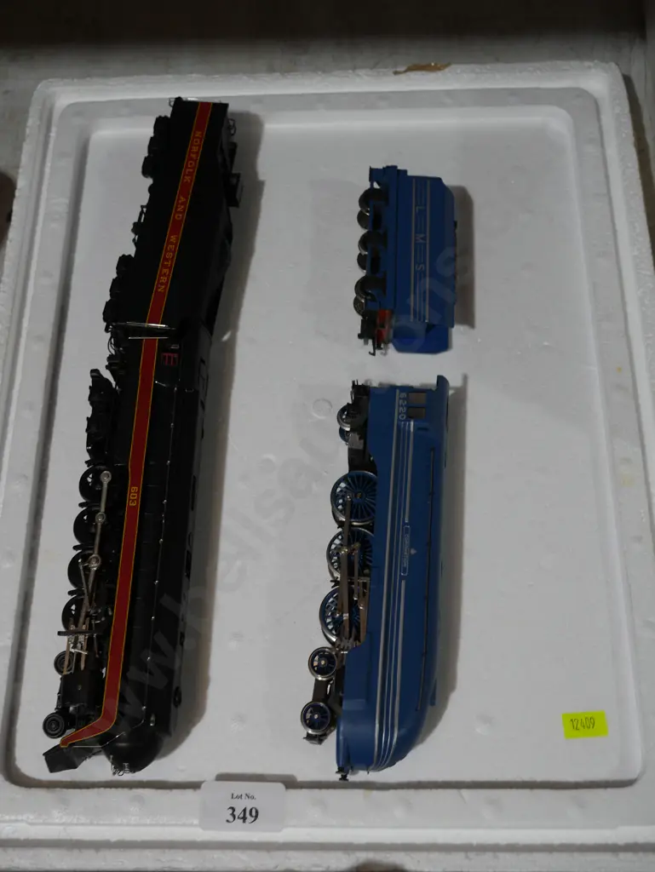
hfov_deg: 34.4
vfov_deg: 44.8
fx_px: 1059
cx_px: 328
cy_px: 436
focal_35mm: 42
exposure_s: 1/100
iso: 200
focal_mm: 21
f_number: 4.6
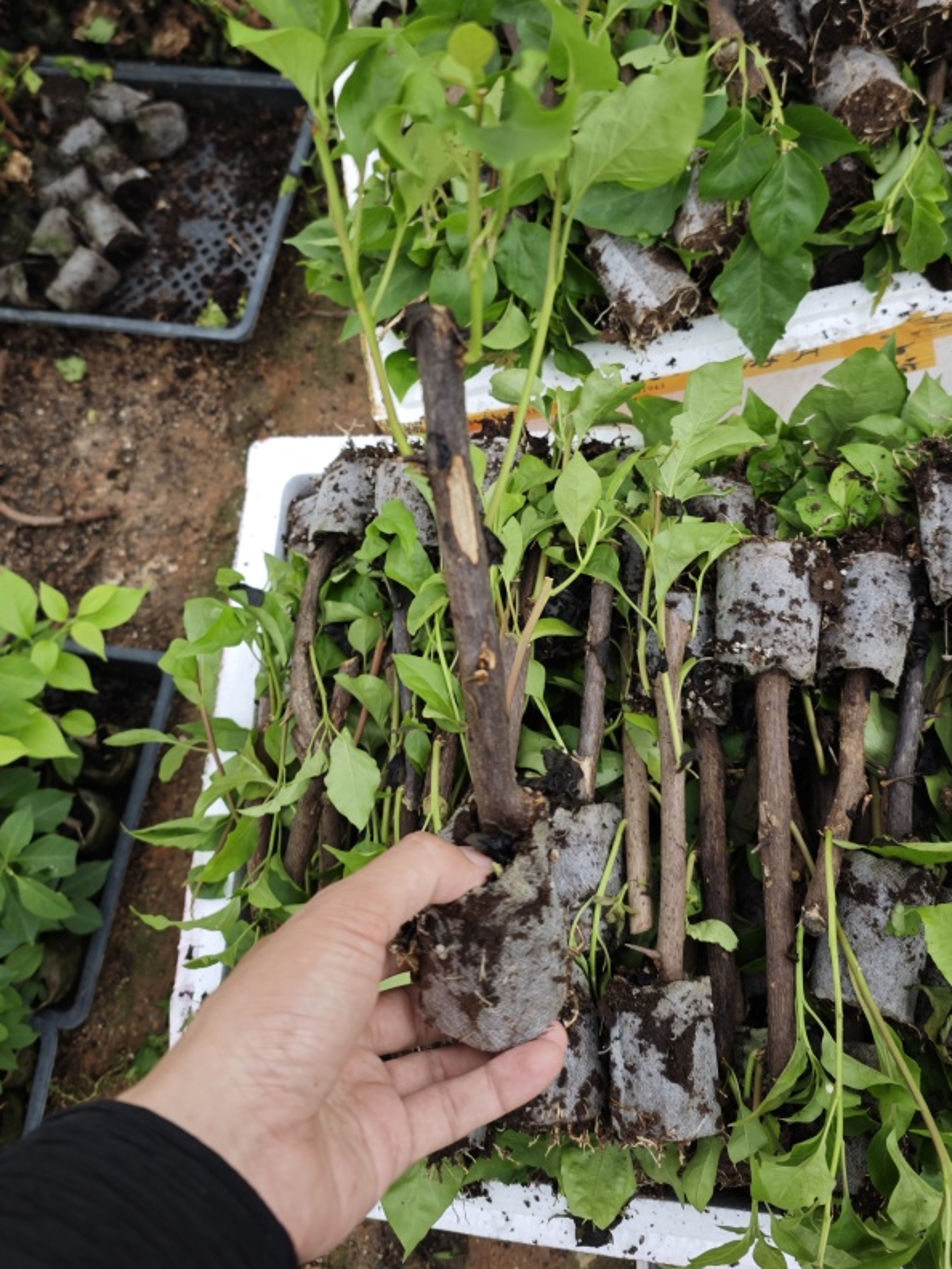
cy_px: 489
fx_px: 1137
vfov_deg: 57.7
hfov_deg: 45.4
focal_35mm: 31
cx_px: 479
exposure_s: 1/100
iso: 50
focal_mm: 6.55
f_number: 1.6
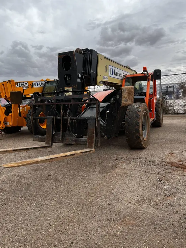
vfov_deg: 67.3
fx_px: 186
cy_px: 124
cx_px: 93
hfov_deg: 53.1
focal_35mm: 26
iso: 50
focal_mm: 5.1
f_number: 1.6
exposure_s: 1/2062
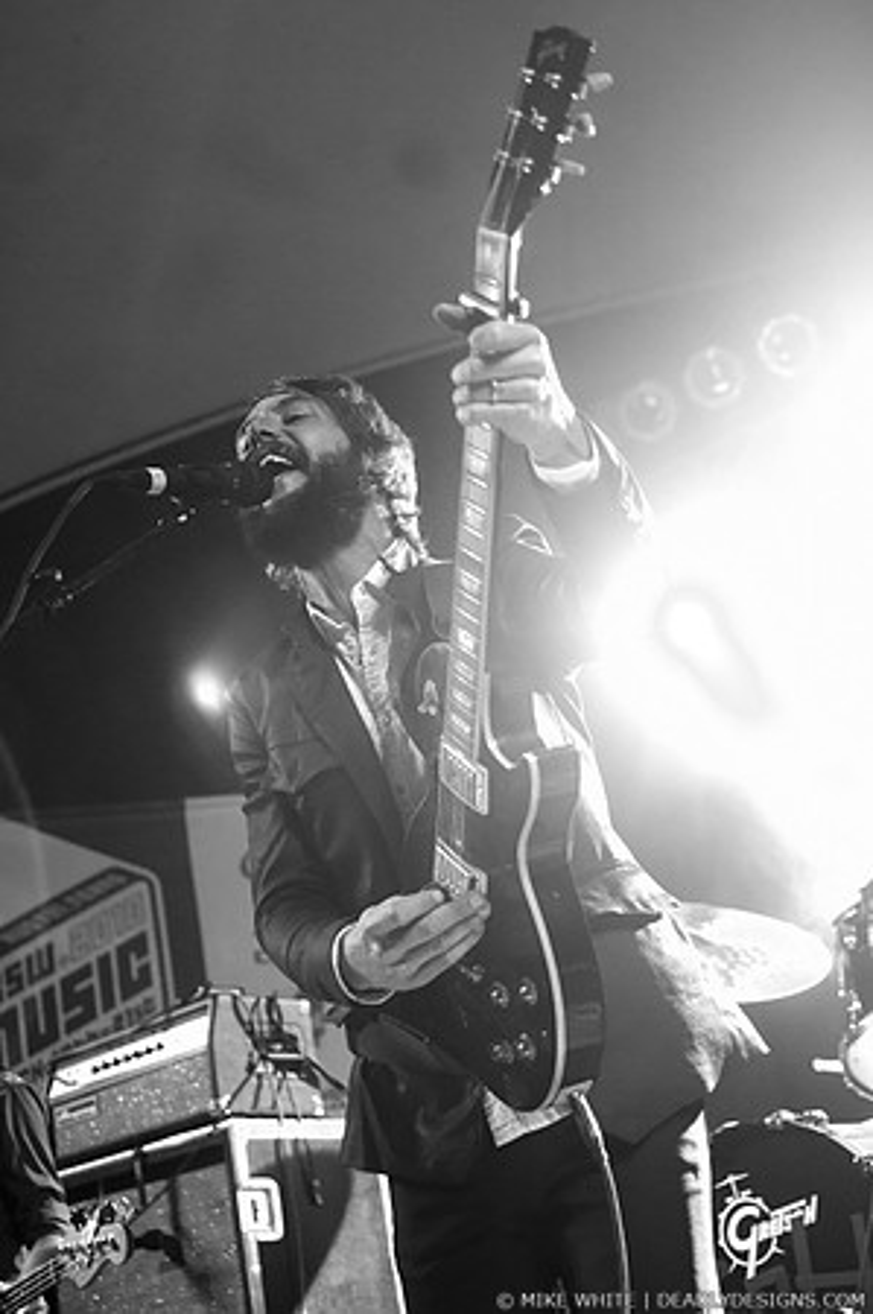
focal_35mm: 52
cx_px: 436
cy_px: 657
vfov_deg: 37.9
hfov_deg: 25.7
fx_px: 1914
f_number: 3.8
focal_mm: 35
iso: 1000
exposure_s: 1/160
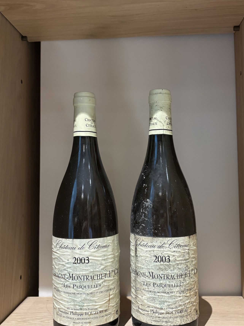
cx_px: 130
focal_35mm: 38
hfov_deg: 37.7
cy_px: 151
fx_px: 357
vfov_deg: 48.9
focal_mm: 5.96
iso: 250
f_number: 1.6
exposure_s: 1/60
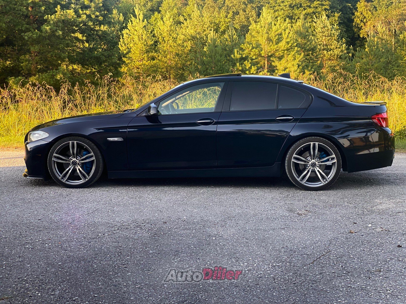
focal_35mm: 52
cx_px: 203
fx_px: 610
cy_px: 152
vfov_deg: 28.0
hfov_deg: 36.8
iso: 32
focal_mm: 6
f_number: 2
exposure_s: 1/122
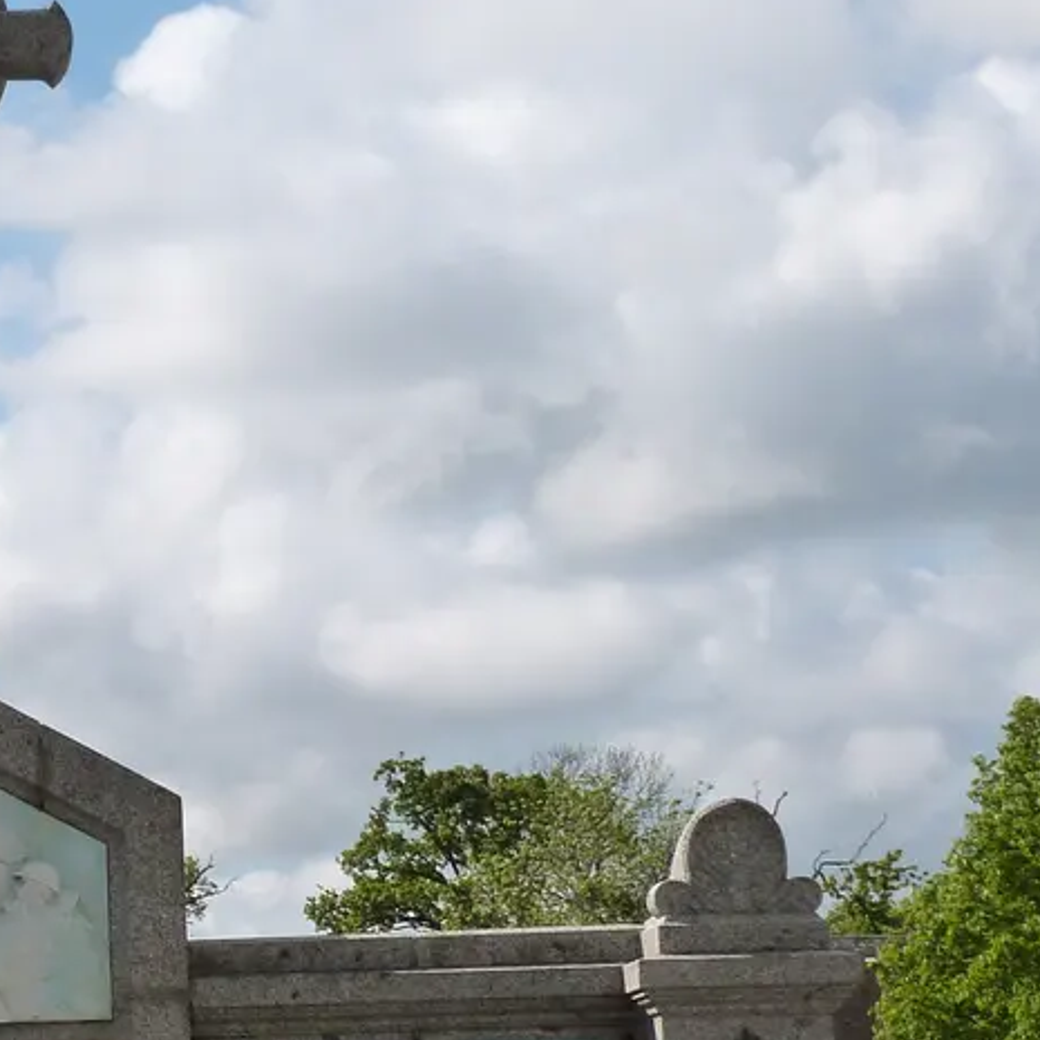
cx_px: -230
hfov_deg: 12.1
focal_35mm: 141
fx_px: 4793
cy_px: 778
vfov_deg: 12.3
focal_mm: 10.5
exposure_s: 1/500
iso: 160
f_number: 5.6
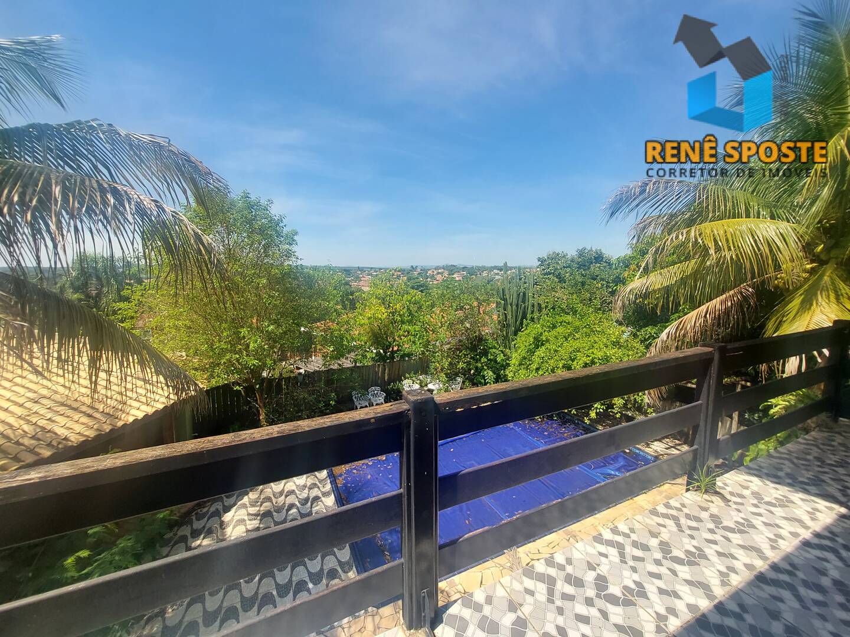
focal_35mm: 13
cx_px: 425
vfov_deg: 89.9
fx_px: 319
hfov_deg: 106.2
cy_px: 318
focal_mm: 1.74
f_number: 2.2
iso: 40
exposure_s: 1/805
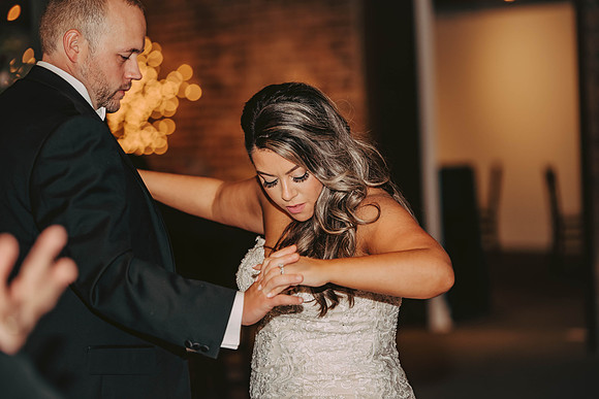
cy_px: 200
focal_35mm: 135
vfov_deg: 10.2
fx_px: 2247
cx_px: 300
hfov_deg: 15.2
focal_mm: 135
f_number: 3.2
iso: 500
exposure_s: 1/80
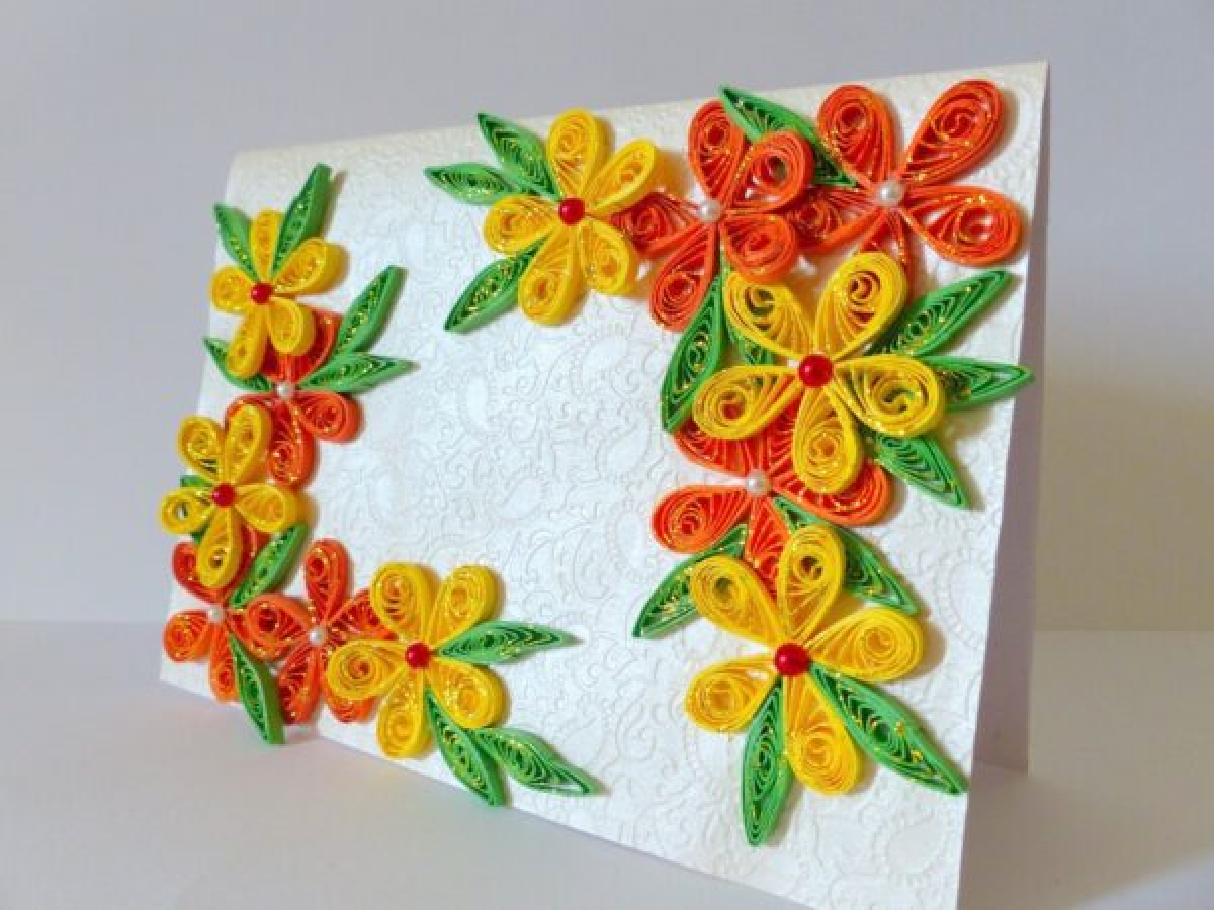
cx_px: 607
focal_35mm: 27
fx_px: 947
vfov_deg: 51.4
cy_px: 455
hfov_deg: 65.3
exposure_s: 1/60
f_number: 2.8
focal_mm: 4.9
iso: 250
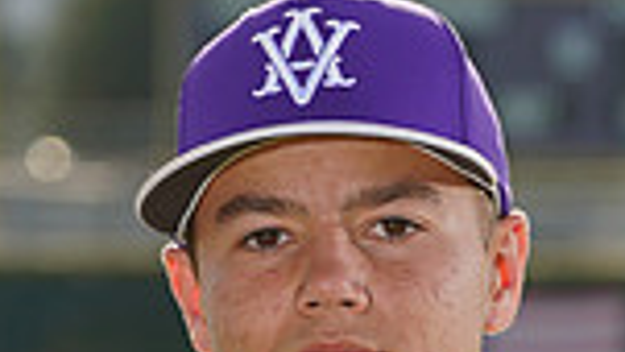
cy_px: 754
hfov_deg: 2.7
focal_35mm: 796
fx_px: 13194
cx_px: 250
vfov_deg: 1.5
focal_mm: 198
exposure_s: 1/250
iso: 100
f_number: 9
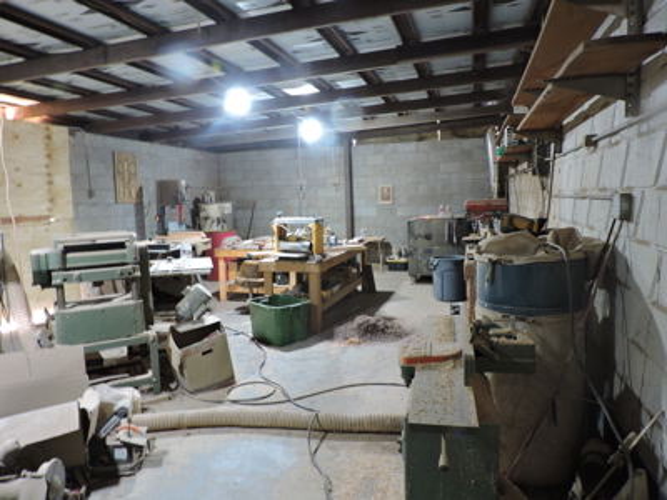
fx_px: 462
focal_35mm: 24
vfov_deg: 56.8
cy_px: 250
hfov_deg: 71.6
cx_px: 334
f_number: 3
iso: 400
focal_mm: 4.3
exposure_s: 1/13
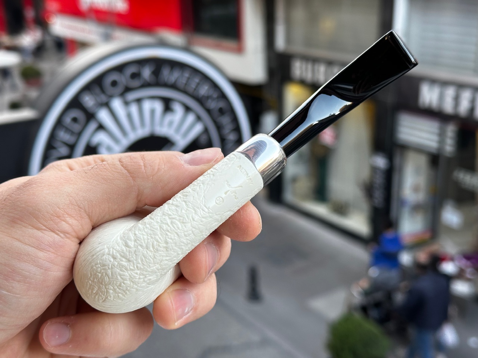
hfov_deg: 39.7
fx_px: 663
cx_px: 239
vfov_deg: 30.3
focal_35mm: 48
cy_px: 179
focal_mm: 6.86
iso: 50
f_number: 1.78
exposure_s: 1/100
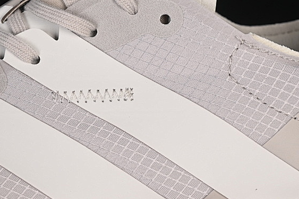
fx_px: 1196
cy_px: 146
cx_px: 144
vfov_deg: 9.5
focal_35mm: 144
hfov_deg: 14.3
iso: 160
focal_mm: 50
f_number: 7.1
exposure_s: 1/80
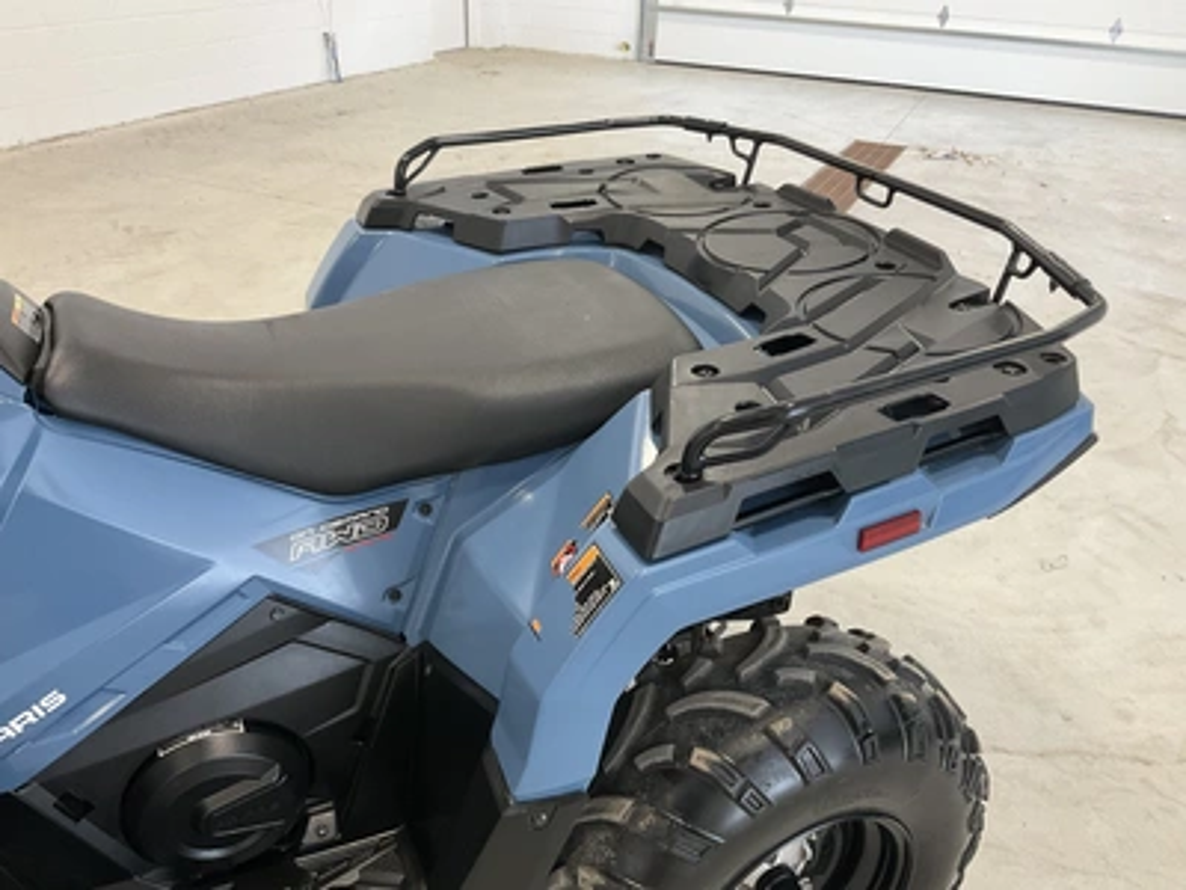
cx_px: 593
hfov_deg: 61.7
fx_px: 994
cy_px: 445
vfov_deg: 48.2
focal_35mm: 29
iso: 64
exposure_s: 1/74
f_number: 1.8
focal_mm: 3
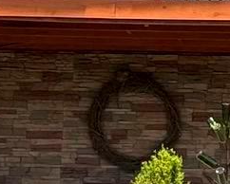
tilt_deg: +8.5
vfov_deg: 3.9
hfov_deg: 4.8
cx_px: 368
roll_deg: +0.3
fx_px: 2698
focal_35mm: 396
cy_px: -19
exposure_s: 1/2342
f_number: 1.78
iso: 64
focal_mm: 6.76
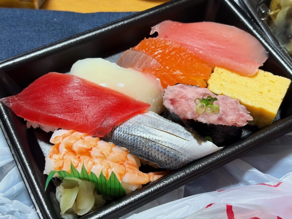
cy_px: 110
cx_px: 146
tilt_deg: -57.3
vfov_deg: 28.0
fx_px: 439
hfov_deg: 36.8
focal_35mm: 52
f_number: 1.6
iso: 125
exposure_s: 1/33
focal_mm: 5.96
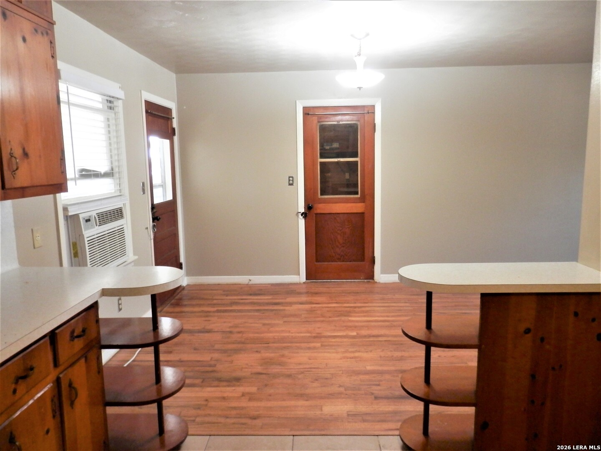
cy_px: 226
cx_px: 300
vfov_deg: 54.9
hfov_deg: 69.4
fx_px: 434
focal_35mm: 25
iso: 200
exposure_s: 1/30
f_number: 3
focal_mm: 4.5
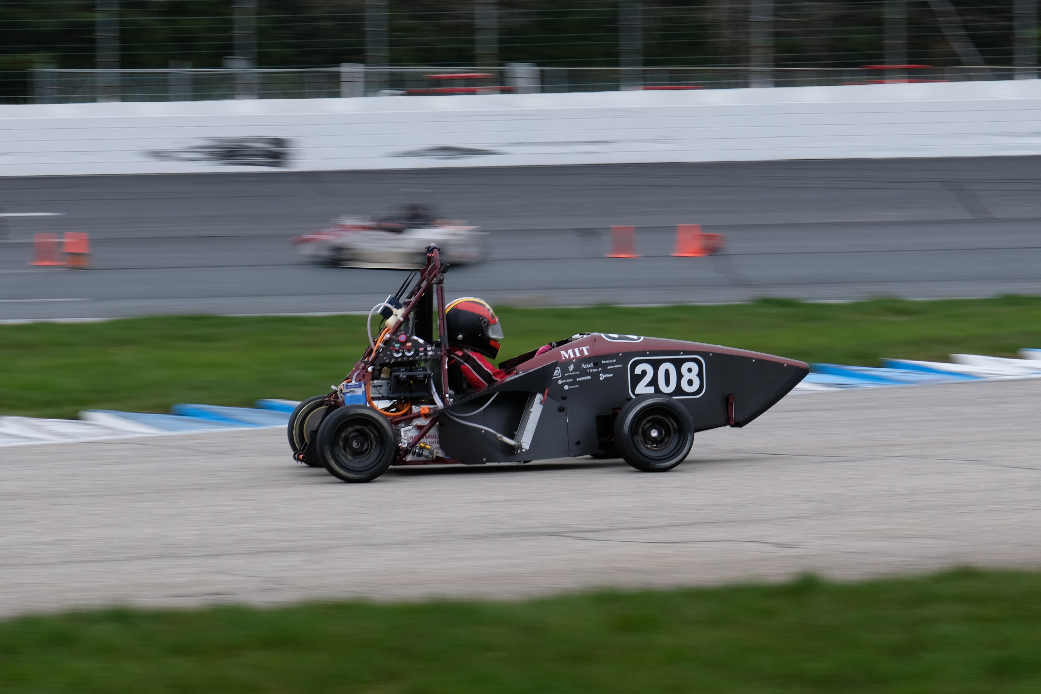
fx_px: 3036
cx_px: 520
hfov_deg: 19.5
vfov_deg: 13.0
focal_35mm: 105
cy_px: 347
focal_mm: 70
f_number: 10
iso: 200
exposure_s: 1/100
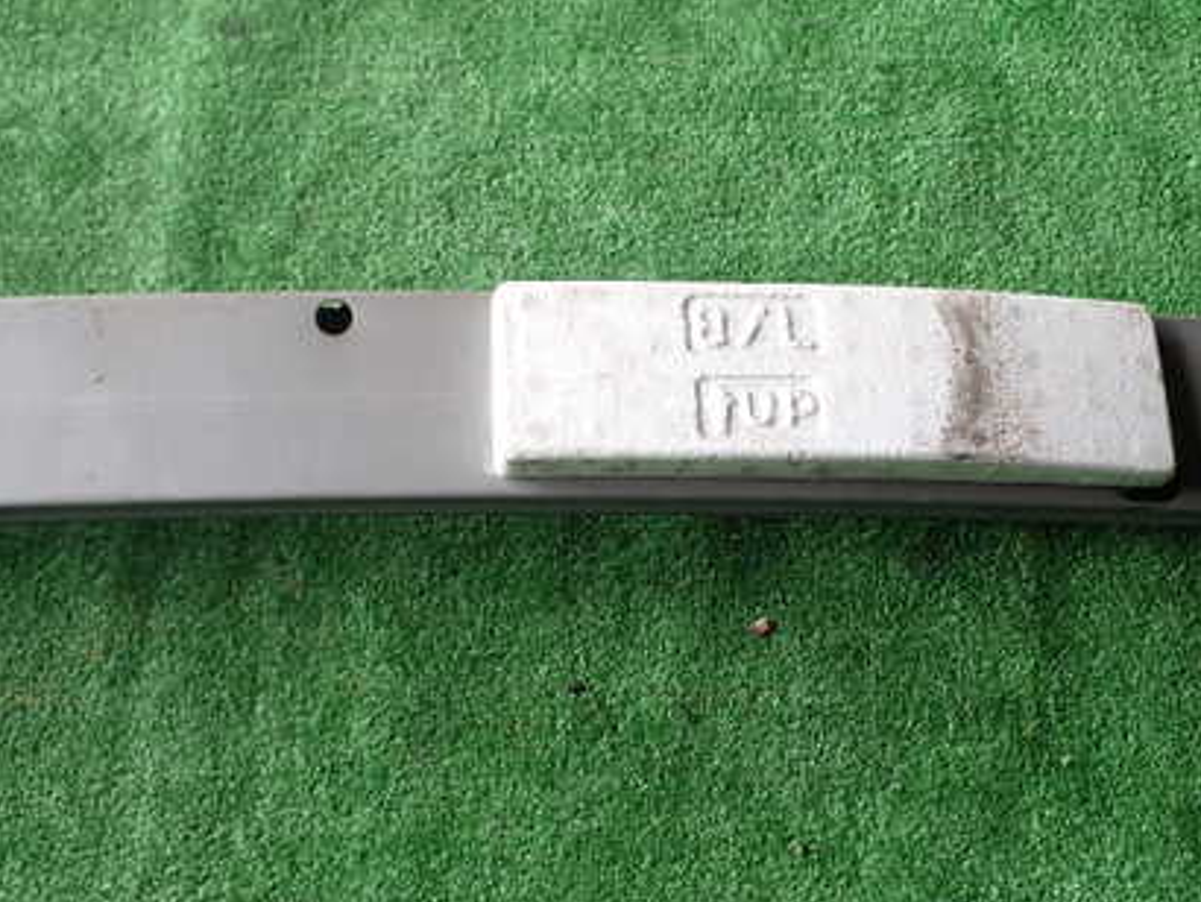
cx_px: 683
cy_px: 395
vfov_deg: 24.4
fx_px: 2083
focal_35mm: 60
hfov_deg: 32.1
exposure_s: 1/100
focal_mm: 7.31
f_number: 2.8
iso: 100
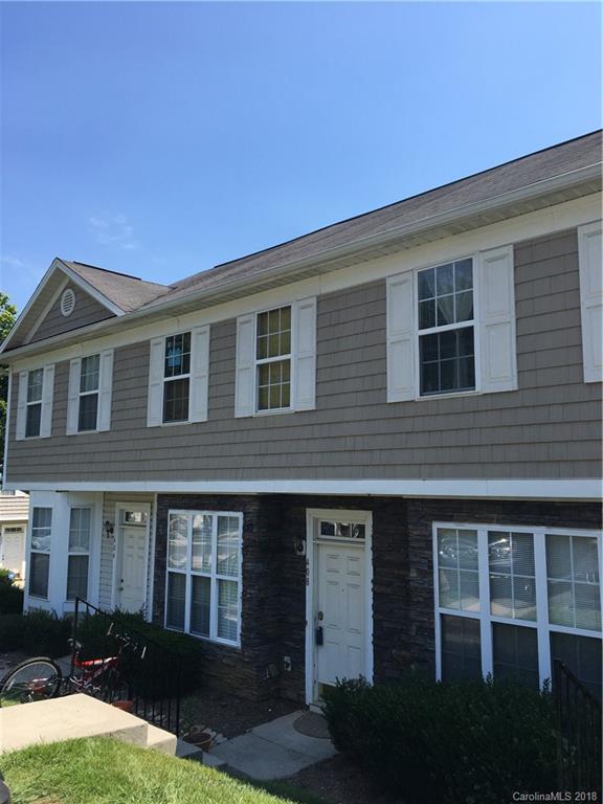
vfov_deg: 61.7
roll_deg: -1.1
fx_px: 674
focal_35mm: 29
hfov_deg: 48.2
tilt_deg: +5.7
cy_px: 402
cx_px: 302
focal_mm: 4.15
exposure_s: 1/1451
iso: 25
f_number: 2.2
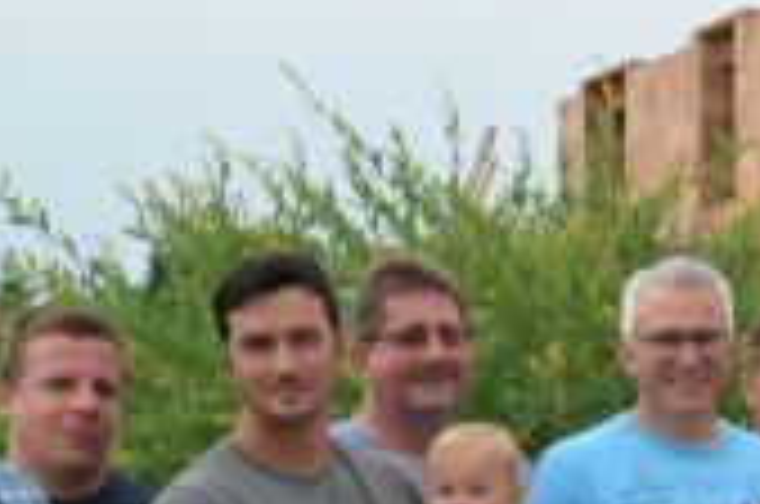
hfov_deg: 18.2
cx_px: 1021
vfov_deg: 12.5
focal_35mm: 104
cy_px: 734
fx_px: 2191
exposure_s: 1/125
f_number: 5.6
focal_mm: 18
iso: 400
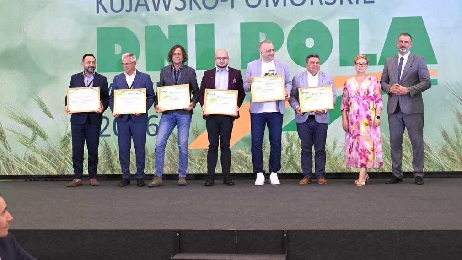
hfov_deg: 40.6
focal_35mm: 51
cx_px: 234
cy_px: 118
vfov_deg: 23.5
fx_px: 625
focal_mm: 48
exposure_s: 1/50
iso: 400
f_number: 5.6
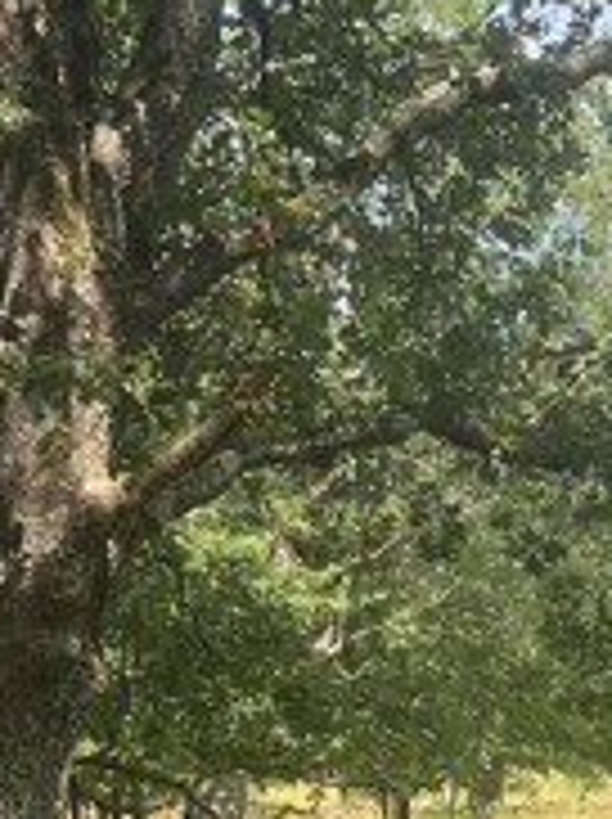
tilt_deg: +0.7
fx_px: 2599
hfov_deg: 12.2
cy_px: 688
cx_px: 1152
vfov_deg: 17.7
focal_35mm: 110
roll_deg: +0.9
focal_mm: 5.1
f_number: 1.6
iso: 50
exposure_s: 1/1151
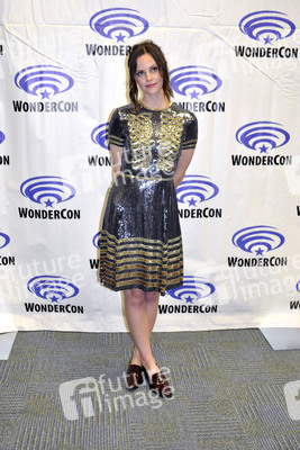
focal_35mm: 36
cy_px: 225
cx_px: 150
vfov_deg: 53.1
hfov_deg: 36.9
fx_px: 450
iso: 1000
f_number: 4.5
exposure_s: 1/60
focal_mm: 24
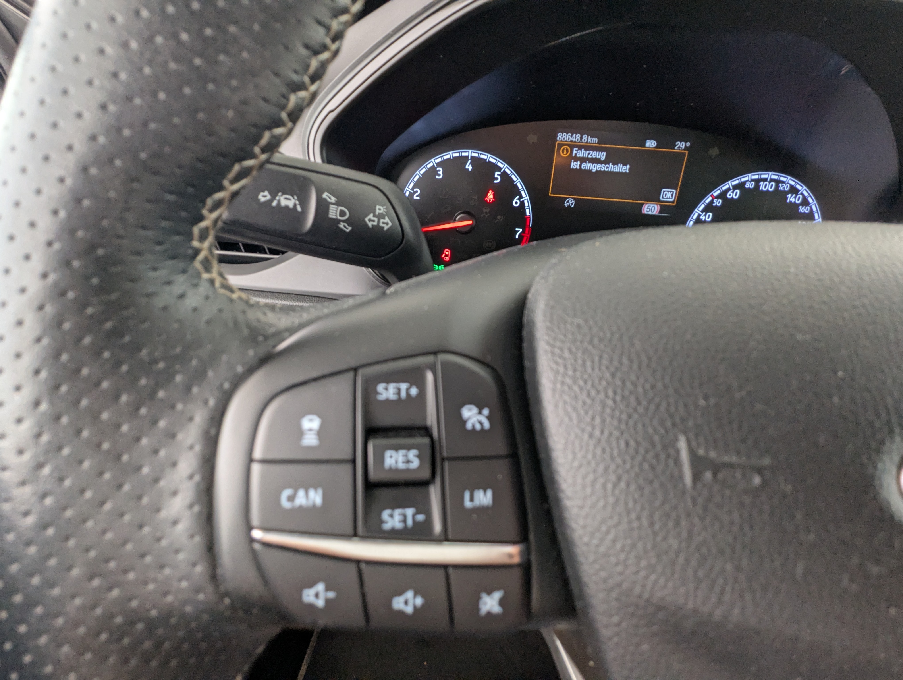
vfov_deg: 78.2
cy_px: 340
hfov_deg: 94.4
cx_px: 452
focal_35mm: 16
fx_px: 418
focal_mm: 2.35
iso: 289
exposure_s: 1/49.8
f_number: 2.2
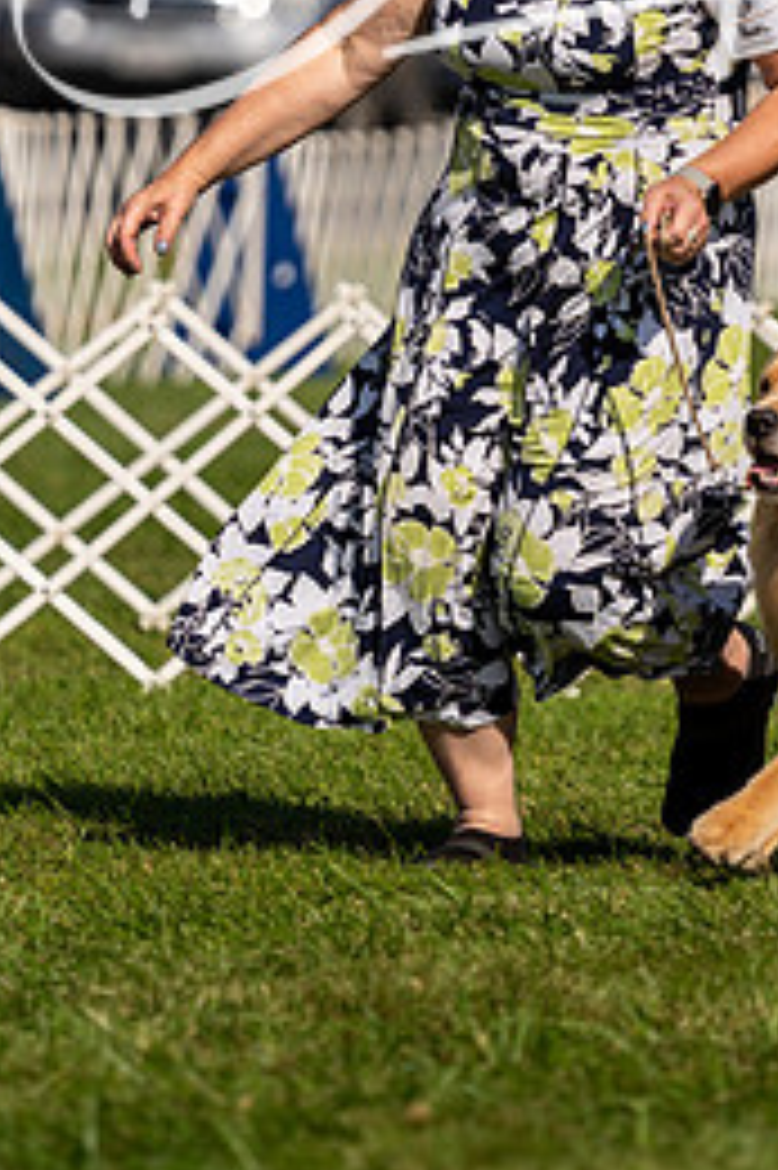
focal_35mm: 520
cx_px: 771
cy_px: 212
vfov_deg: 4.0
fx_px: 16878
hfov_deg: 2.6
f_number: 3.2
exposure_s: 1/2500
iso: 100
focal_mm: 200
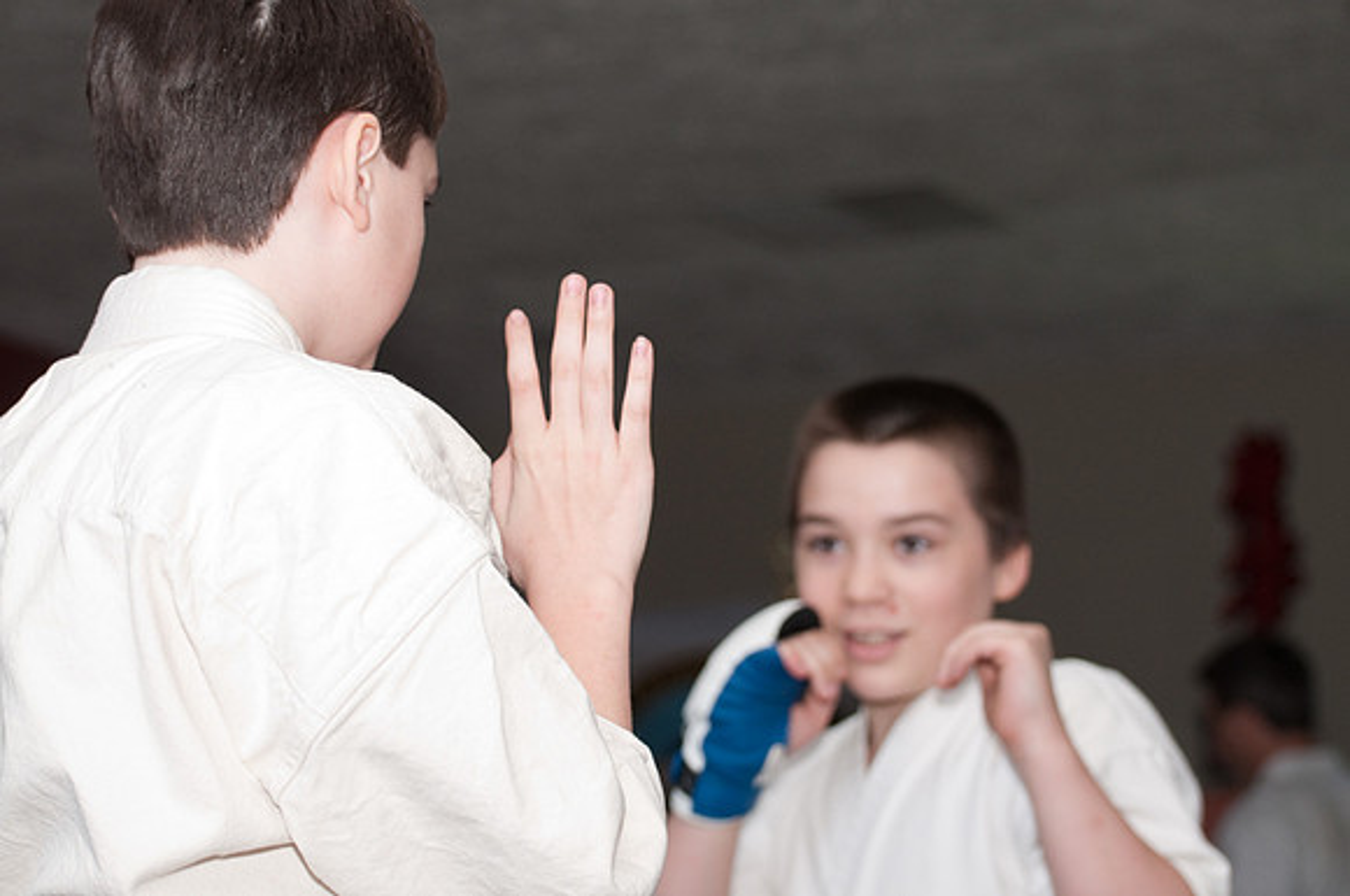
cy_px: 448
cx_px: 675
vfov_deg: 13.0
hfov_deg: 19.5
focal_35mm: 105
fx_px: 3932
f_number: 4.5
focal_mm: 70
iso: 800
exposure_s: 1/200
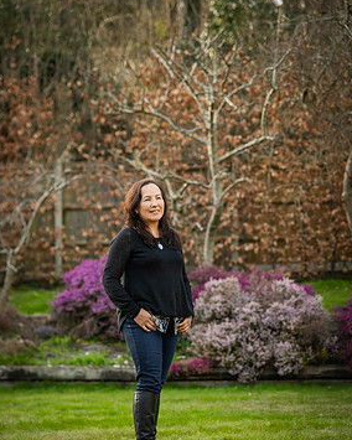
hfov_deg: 15.2
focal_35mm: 101
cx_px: 171
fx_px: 1315
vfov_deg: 19.0
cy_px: 243
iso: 320
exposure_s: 1/800
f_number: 2.7
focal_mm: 85
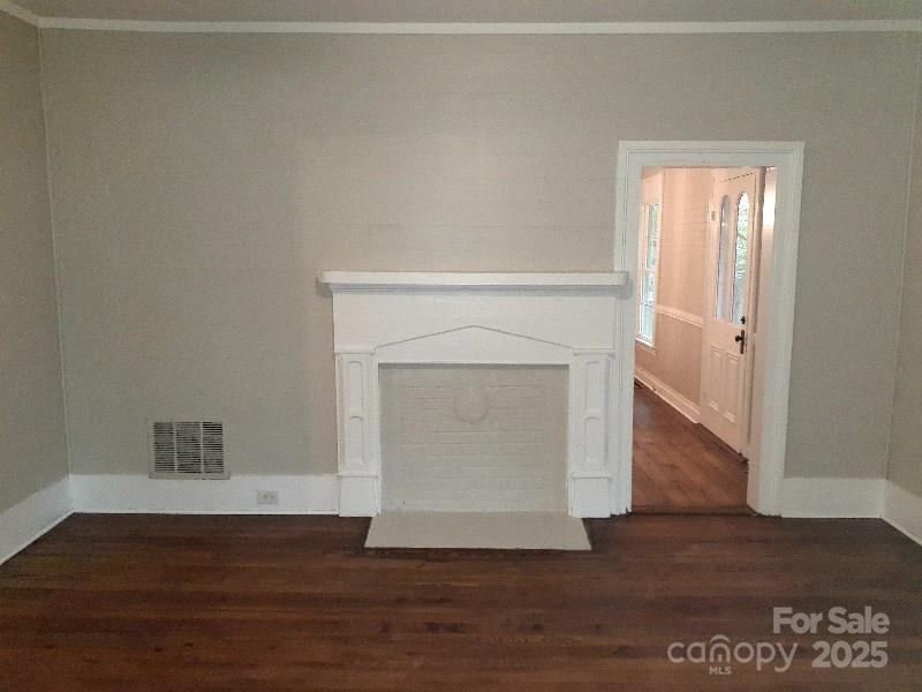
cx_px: 461
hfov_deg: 65.3
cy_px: 346
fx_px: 719
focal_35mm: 27
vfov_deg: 51.4
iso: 500
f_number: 1.9
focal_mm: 3.6
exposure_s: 1/24
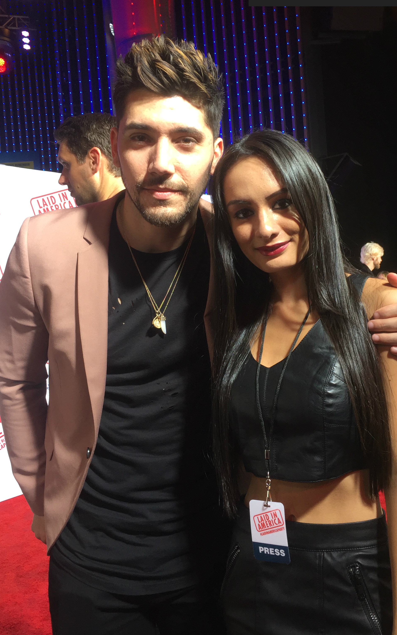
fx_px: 571
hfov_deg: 38.2
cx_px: 238
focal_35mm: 33
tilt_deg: +0.5
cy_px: 299
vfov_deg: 58.1
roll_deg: +3.6
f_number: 2.2
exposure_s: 1/120
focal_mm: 4.15
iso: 50
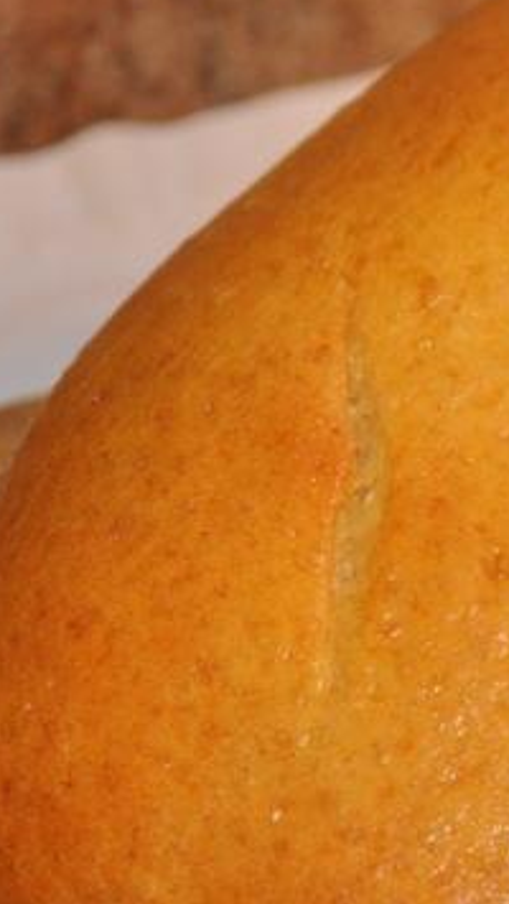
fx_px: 4122
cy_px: 509
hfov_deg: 6.9
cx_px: 947
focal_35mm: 172
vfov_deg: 12.5
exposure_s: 1/60
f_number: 4.5
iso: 800
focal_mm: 38
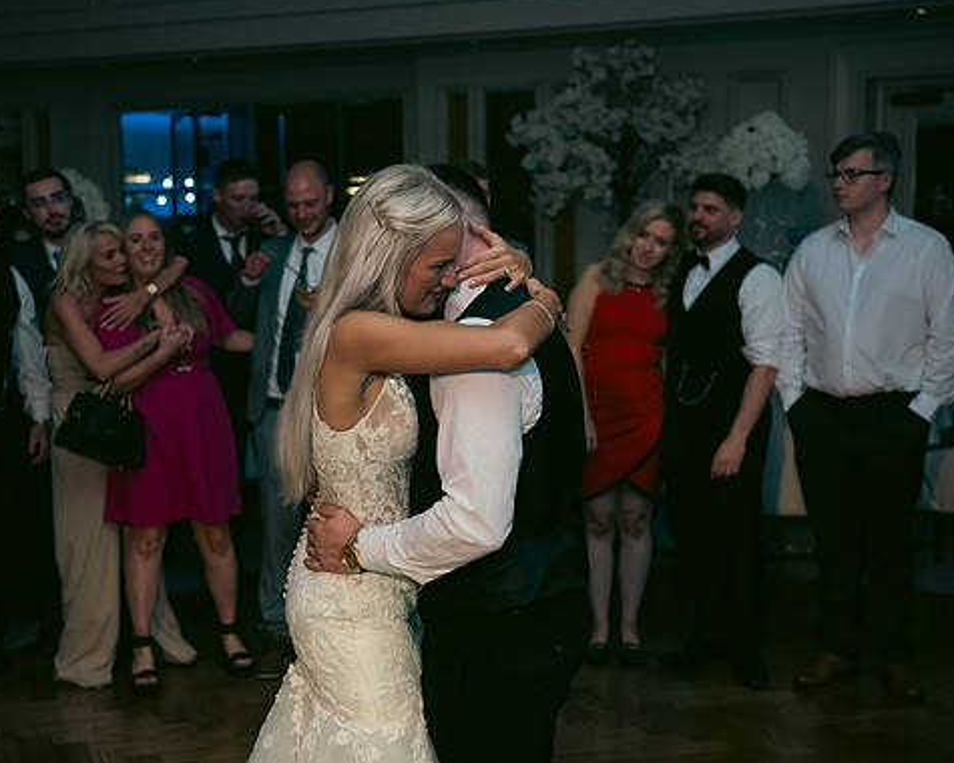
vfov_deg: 24.2
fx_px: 1779
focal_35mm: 63
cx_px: 394
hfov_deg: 30.0
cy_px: 378
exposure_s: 1/160
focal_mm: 55
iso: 640
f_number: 3.5
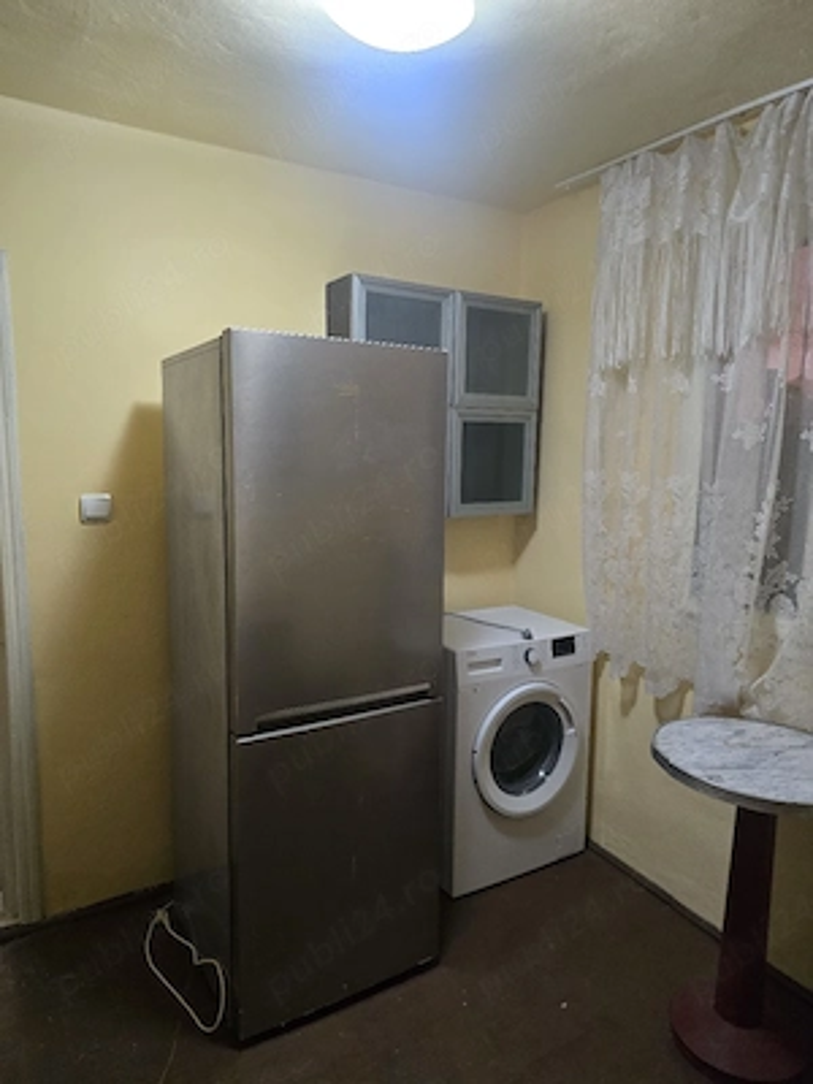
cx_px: 406
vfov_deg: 73.9
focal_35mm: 23
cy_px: 542
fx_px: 720
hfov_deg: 58.9
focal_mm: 6.3
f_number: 1.7
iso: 1000
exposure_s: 1/101
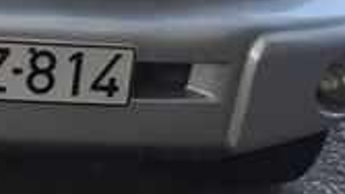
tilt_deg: -16.3
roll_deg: -4.1
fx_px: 1144
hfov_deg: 16.3
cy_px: -102
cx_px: -89
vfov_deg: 9.4
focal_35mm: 125
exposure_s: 1/100
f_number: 2.2
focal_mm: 4.15
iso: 40
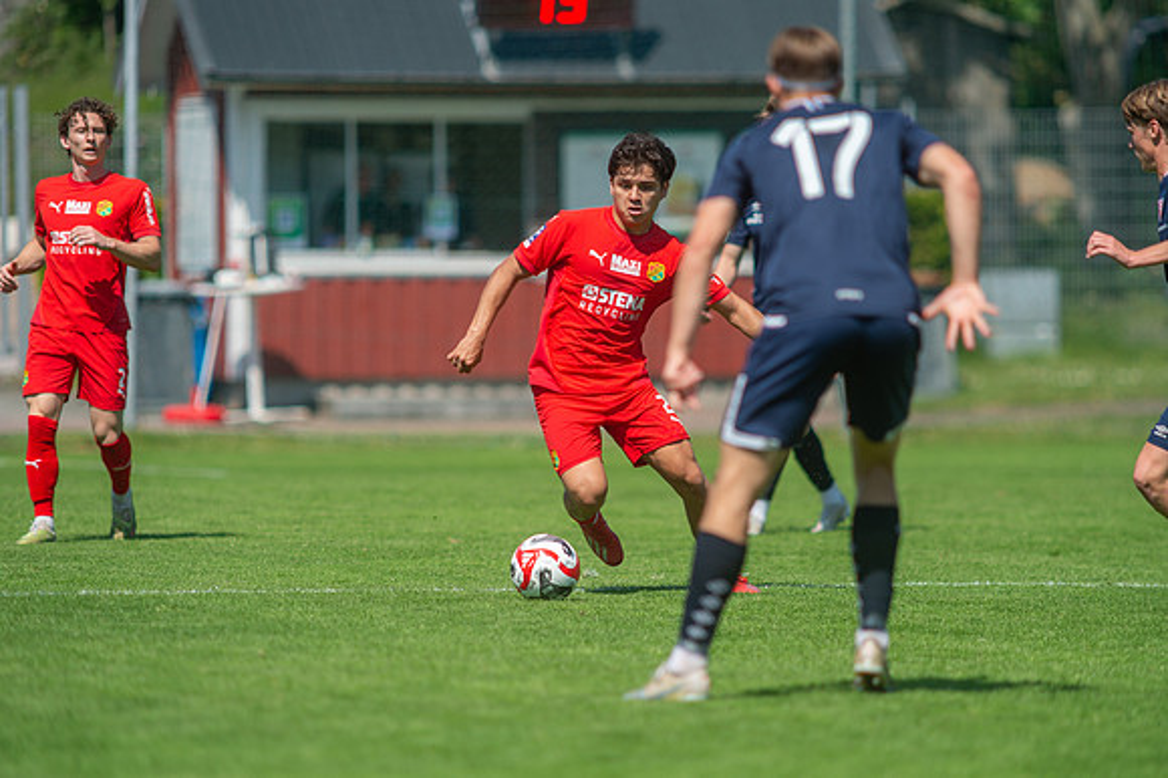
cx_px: 584
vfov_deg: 3.2
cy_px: 389
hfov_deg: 4.9
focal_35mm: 423
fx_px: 13700
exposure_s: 1/2000
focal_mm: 420
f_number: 4
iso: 200
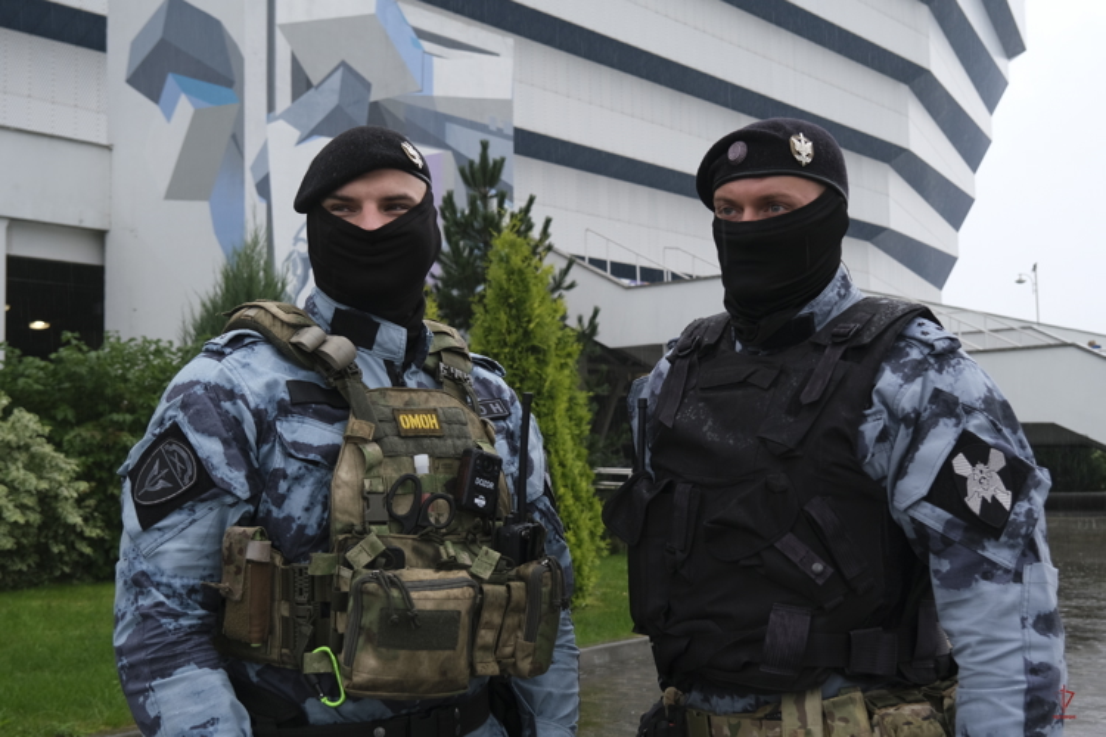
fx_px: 1075
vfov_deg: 37.9
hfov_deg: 54.4
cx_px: 553
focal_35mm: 35
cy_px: 368
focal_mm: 23.5
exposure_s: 1/120
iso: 160
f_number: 4
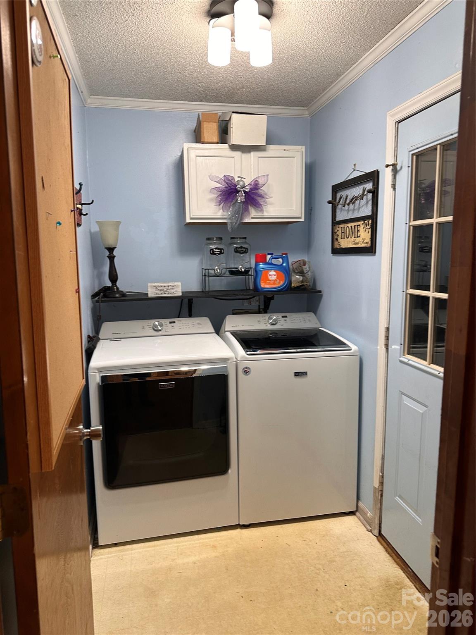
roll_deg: +0.6
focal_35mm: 24
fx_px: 440
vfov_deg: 71.6
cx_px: 238
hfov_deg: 56.8
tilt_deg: -7.3
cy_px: 318
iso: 200
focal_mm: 6.86
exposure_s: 1/60
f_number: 1.78
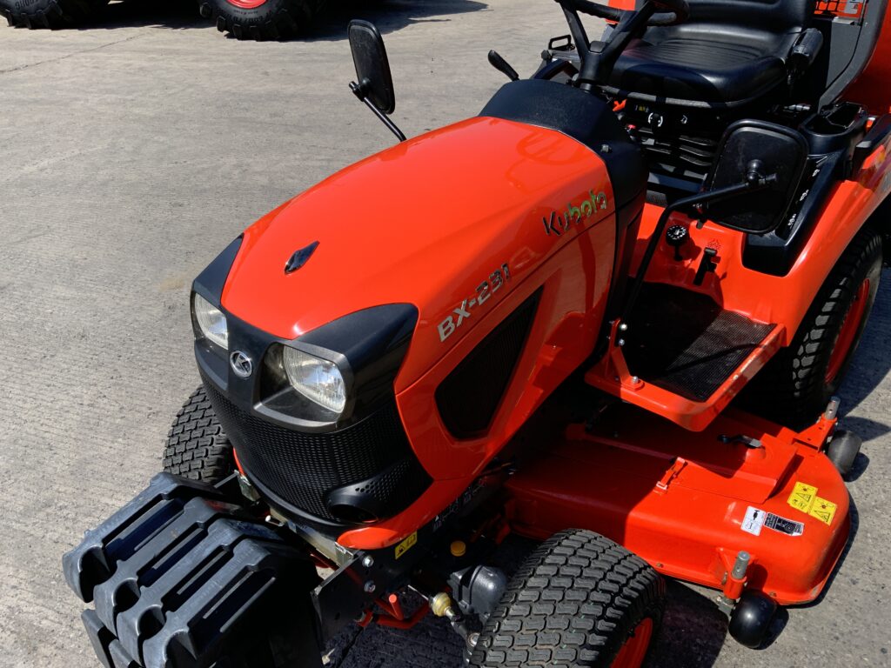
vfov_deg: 48.2
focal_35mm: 29
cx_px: 446
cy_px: 334
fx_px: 746
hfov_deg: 61.7
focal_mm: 3
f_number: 1.8
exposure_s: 1/2320
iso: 20
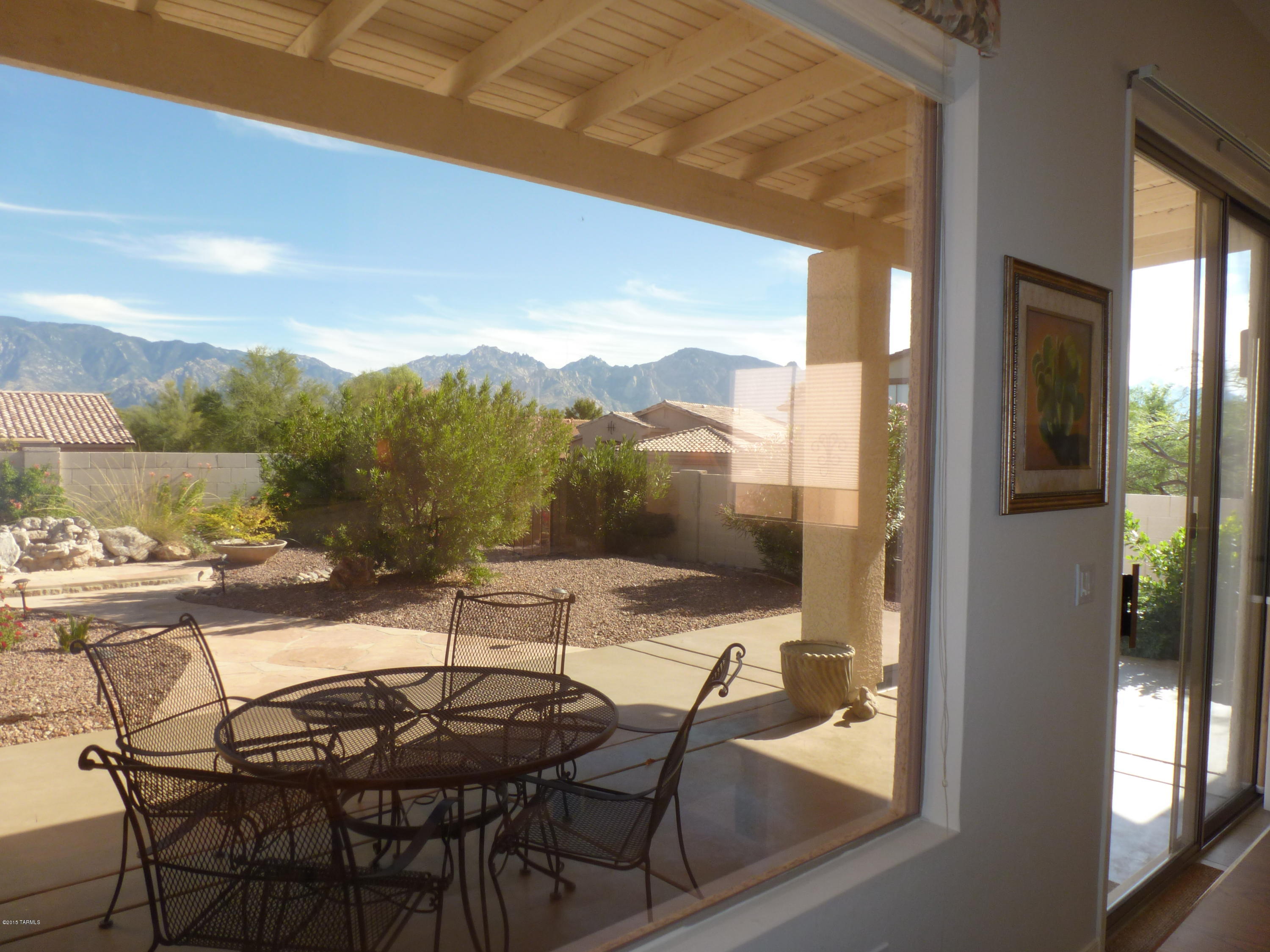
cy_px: 476
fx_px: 881
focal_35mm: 24
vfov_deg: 56.8
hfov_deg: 71.6
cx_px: 635
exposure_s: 1/125
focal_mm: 4.3
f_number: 3.5
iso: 100
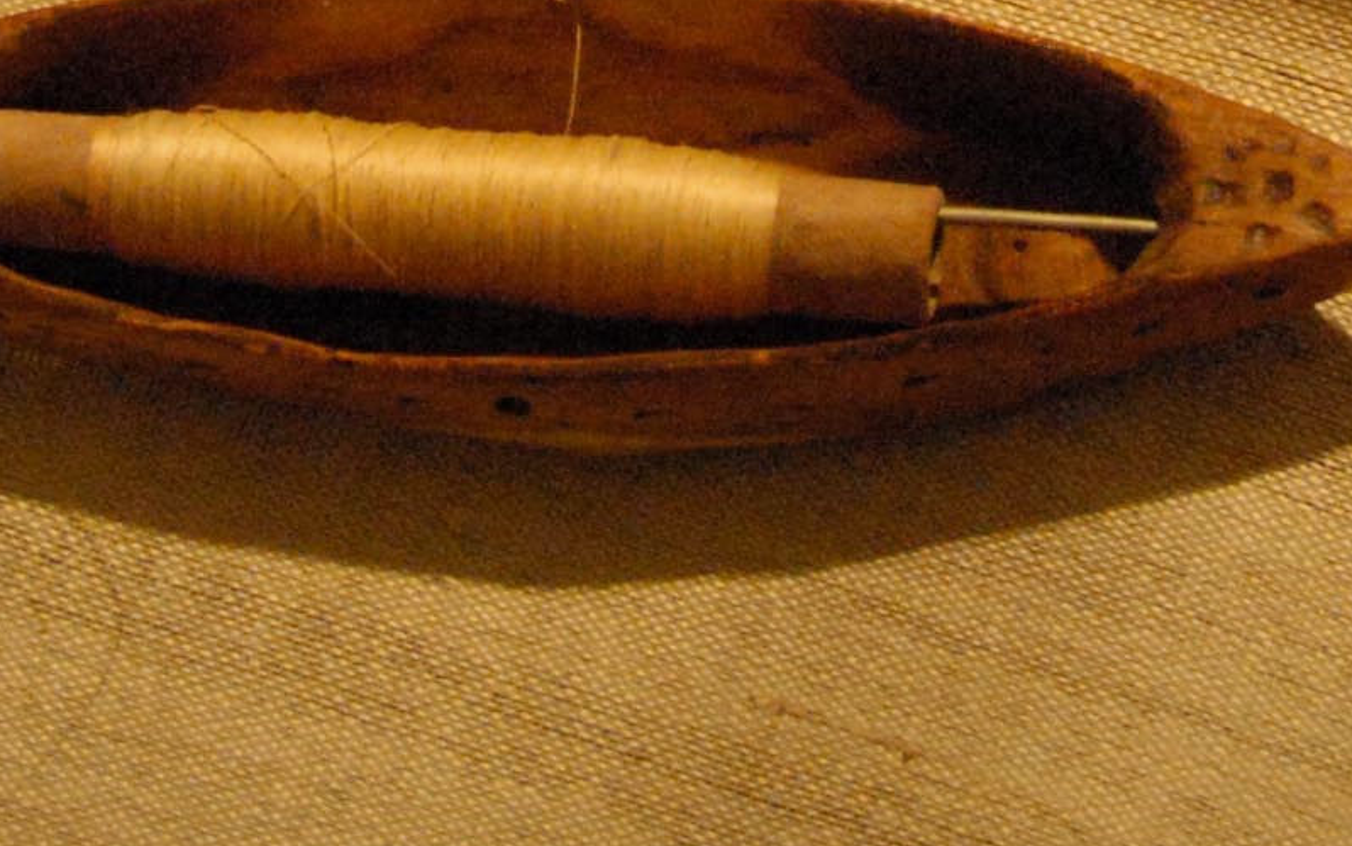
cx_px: 895
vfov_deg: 6.7
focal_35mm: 193
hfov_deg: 10.8
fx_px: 7112
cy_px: -629
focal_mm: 26
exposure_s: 1/15
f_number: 4
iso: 1600
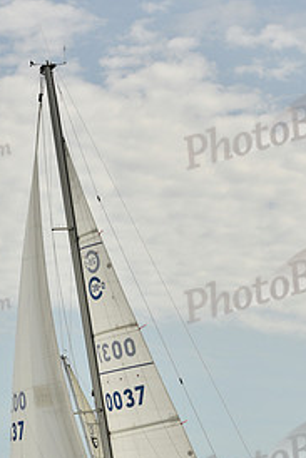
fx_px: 1884
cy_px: 391
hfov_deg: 9.3
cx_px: 98
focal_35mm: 148
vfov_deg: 13.8
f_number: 10
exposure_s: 1/800
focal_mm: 70
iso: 250
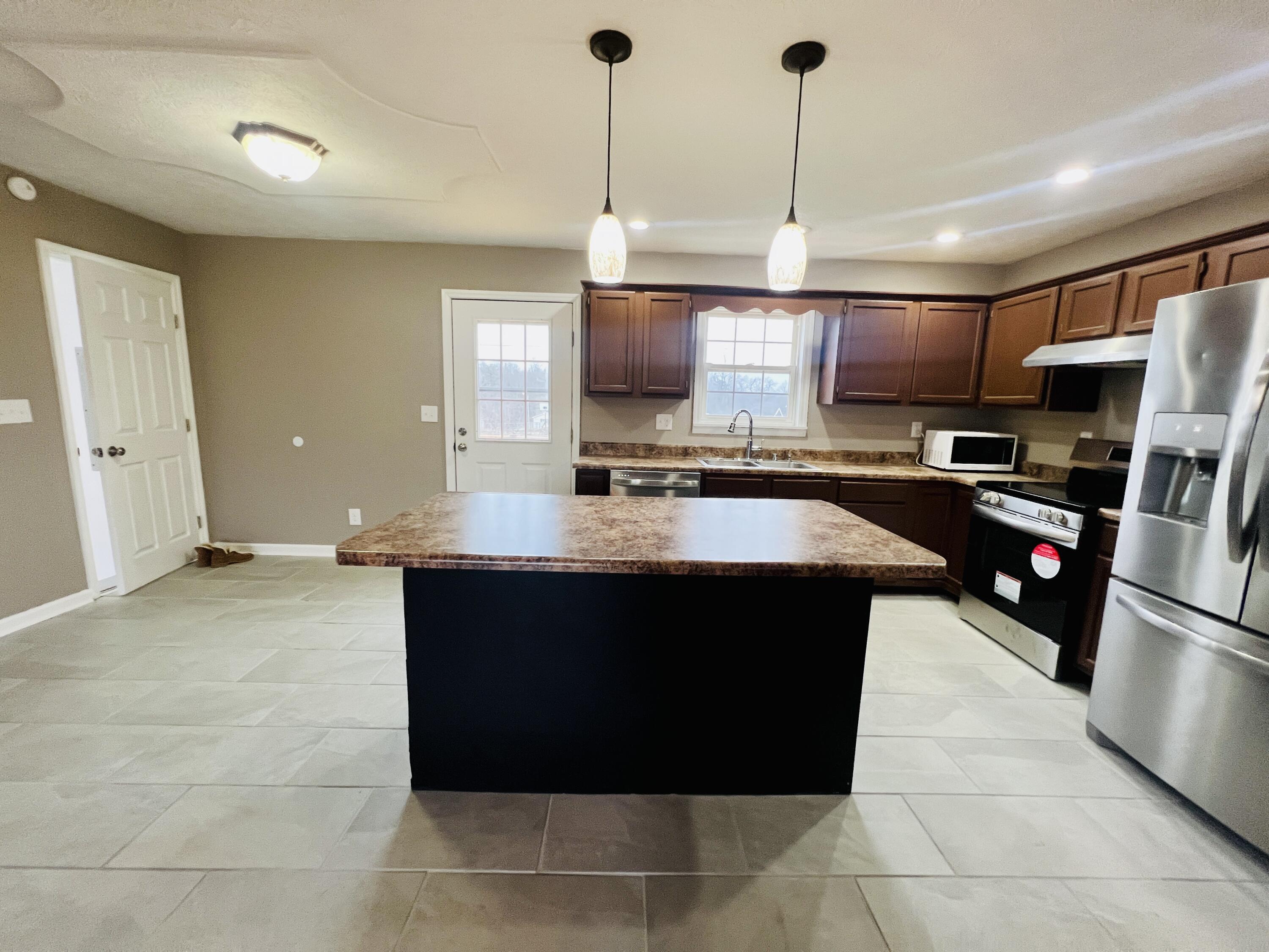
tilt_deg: -8.3
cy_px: 476
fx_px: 477
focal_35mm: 13
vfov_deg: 89.9
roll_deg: -0.6
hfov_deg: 106.2
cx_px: 634
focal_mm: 1.57
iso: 250
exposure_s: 1/120
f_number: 1.8
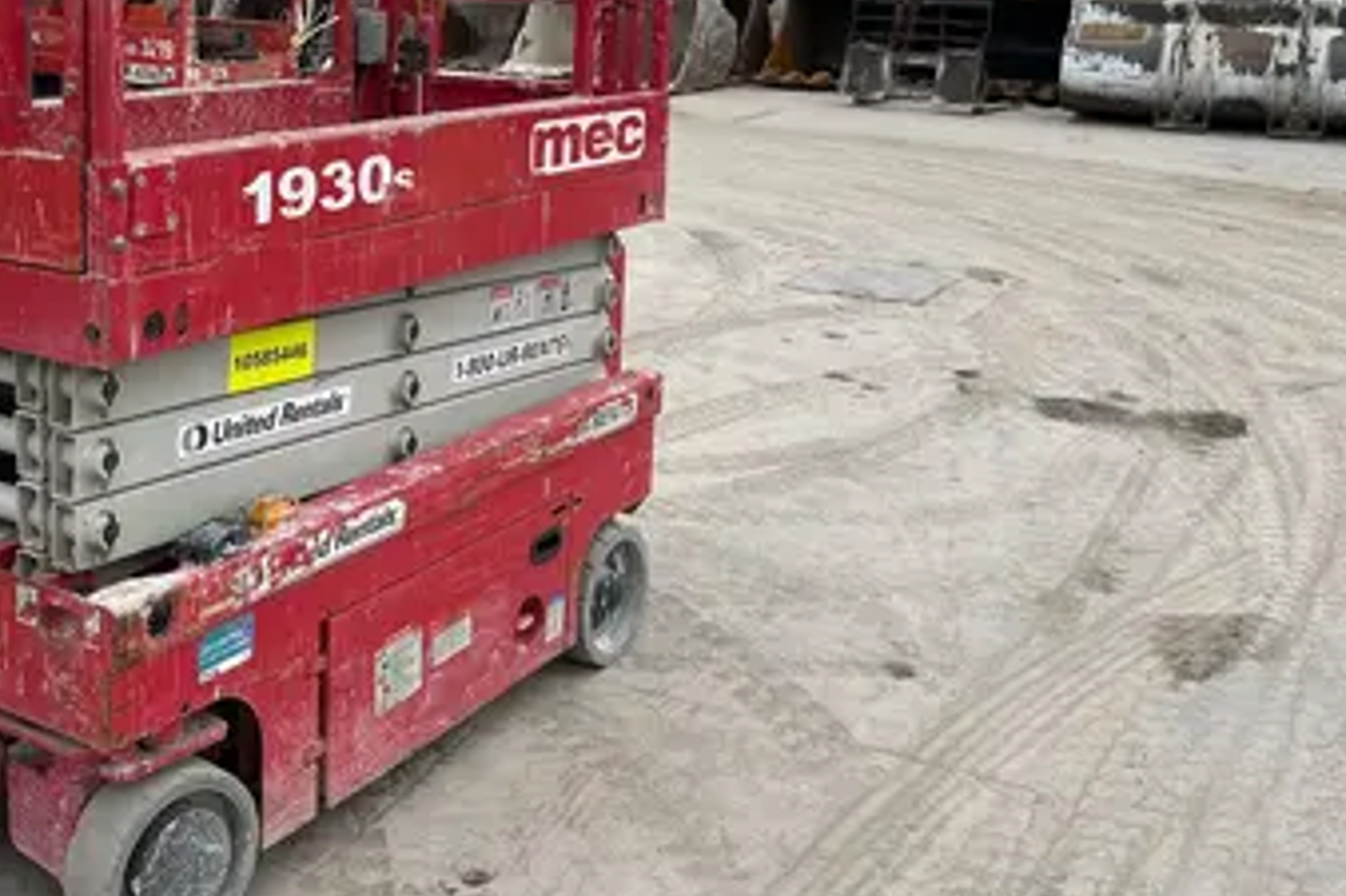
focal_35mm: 44
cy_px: 217
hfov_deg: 43.3
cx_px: 362
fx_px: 1644
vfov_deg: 30.0
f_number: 1.6
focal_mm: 5.1
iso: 50
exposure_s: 1/845
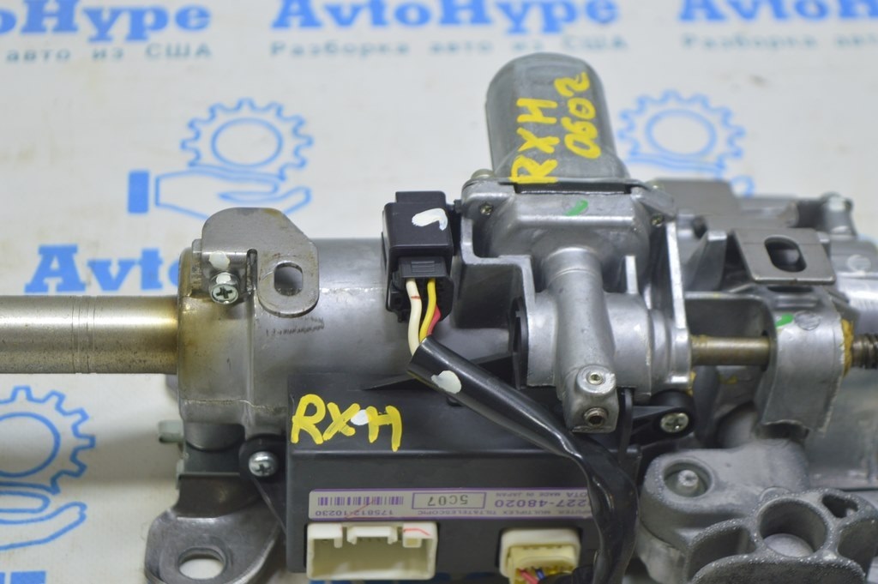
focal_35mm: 78
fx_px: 1901
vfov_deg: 17.5
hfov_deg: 26.0
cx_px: 439
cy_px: 292
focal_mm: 52
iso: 400
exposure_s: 1/20
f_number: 5.6
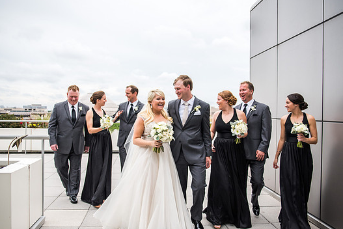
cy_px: 111
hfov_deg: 63.6
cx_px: 165
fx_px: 276
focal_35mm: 29
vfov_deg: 45.0
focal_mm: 24
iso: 360
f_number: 2.8
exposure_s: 1/4000
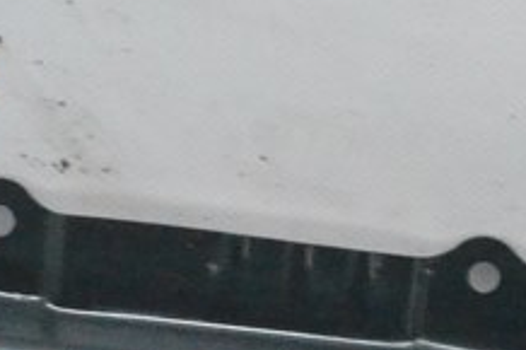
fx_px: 3504
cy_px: 206
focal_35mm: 240
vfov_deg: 5.7
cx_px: 159
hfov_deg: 8.6
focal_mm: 34
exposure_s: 1/160
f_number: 9
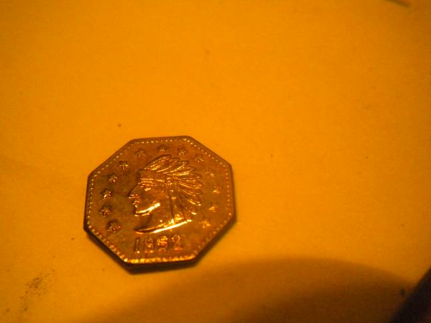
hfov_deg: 52.6
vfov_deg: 40.7
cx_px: 216
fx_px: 436
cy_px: 162
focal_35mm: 35
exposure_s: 1/30
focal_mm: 6.3
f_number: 4.6
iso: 800
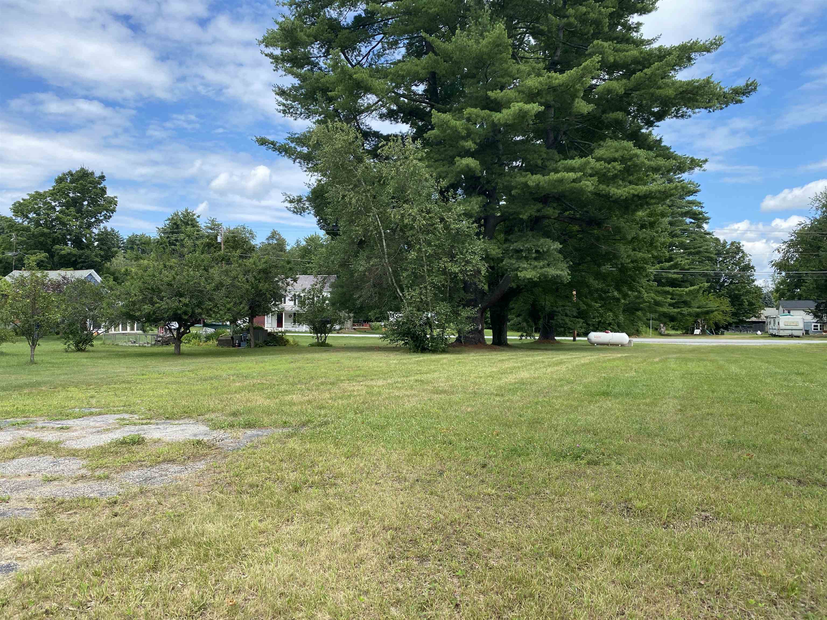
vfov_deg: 53.1
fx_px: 621
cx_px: 414
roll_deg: -1.6
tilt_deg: -0.1
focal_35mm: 26
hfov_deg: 67.3
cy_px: 310
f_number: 1.8
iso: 32
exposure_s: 1/1412
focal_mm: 4.25
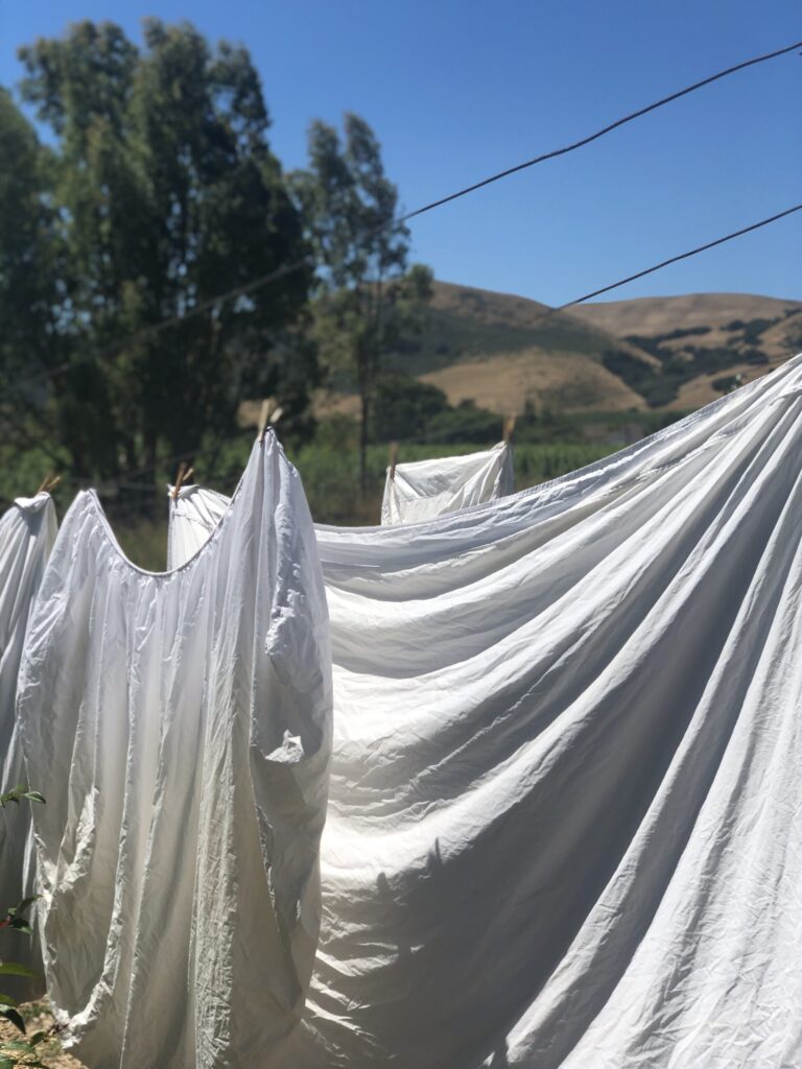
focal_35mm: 52
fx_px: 1606
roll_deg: -2.9
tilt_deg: -1.6
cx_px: 401
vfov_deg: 36.8
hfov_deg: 28.0
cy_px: 534
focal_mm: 6
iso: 16
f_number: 2.4
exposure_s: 1/1799
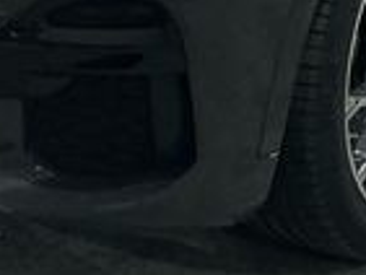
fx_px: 1683
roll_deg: +0.9
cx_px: 205
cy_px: -179
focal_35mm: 159
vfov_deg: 9.0
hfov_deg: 12.4
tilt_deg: -11.1
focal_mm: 3
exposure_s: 1/98
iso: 64
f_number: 1.8
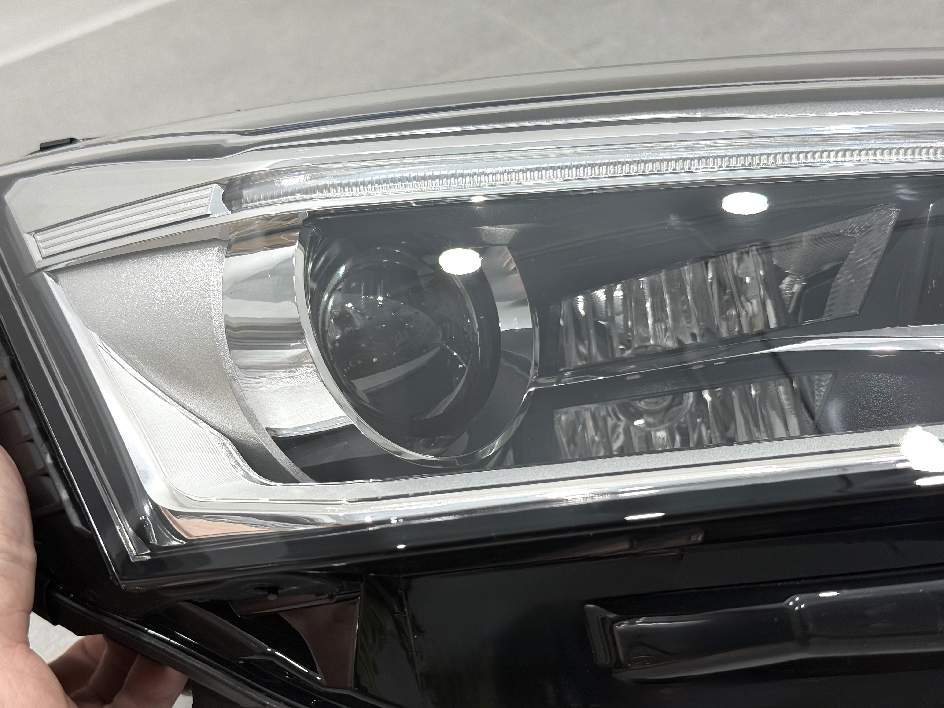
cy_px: 354
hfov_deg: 39.7
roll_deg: +17.5
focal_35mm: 48
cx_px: 472
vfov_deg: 30.3
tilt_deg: -34.4
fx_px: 1309
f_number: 1.78
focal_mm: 6.76
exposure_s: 1/147
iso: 50
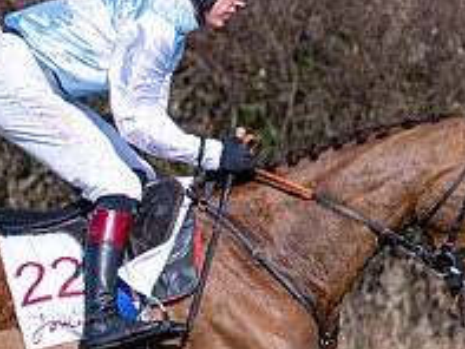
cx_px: -74
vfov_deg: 2.4
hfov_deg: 3.2
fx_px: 8360
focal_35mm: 622
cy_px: 340
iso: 200
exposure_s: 1/5000
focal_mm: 104
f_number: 2.8
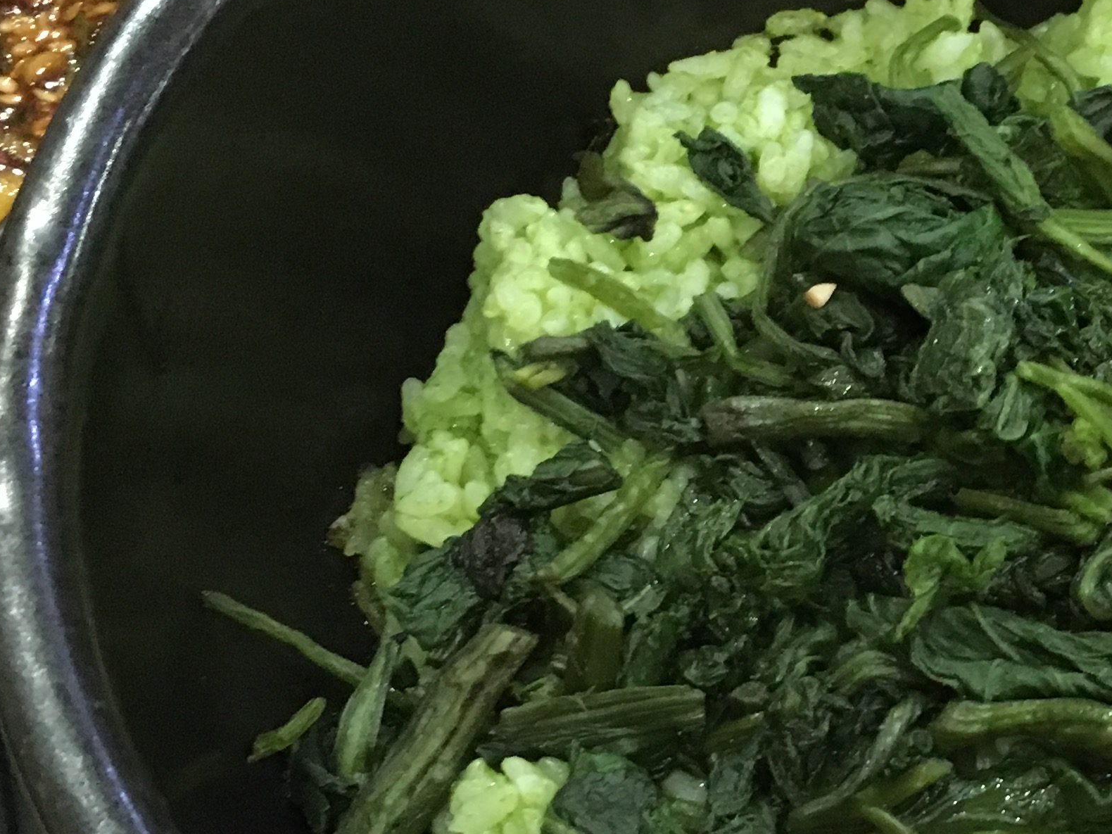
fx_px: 2377
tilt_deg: -64.6
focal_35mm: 74
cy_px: 525
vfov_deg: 19.9
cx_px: 1122
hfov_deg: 25.0
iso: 200
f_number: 2.2
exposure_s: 1/15
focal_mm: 4.15
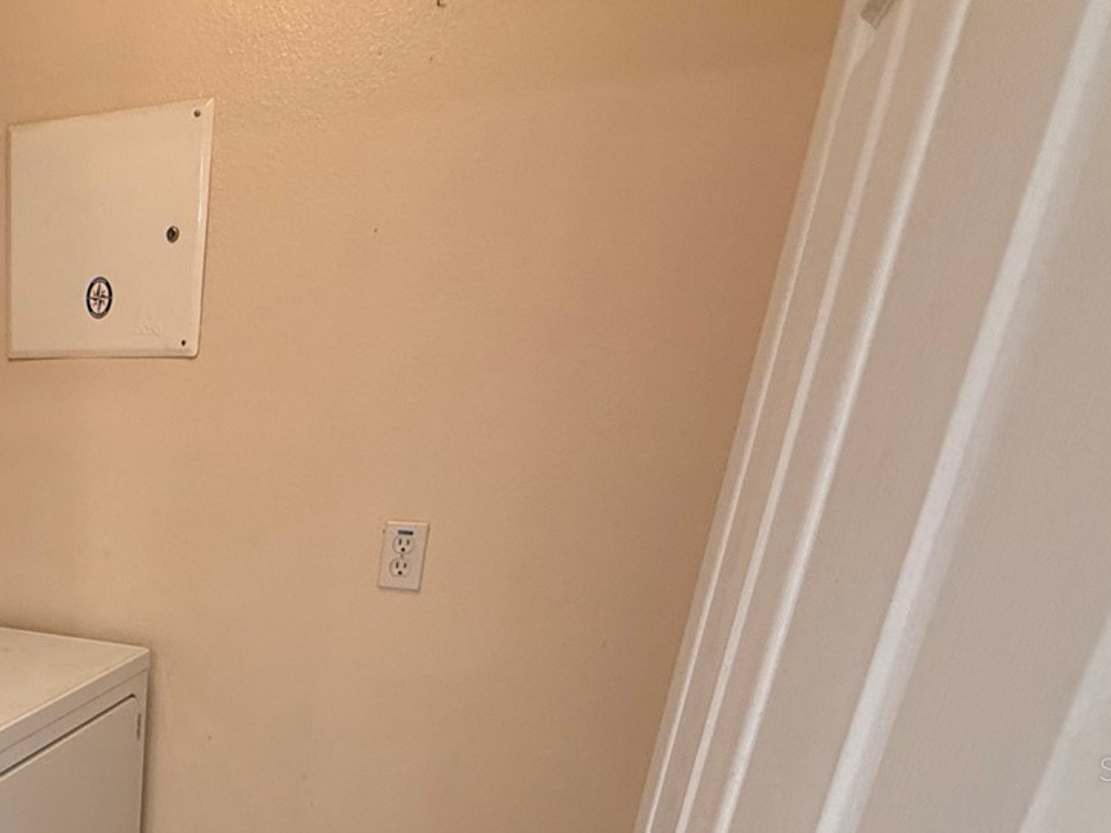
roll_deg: -0.4
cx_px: 15
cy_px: 768
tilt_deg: -21.2
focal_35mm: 31
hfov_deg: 48.6
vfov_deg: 41.4
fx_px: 995
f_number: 2.2
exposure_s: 1/60
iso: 250
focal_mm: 2.22
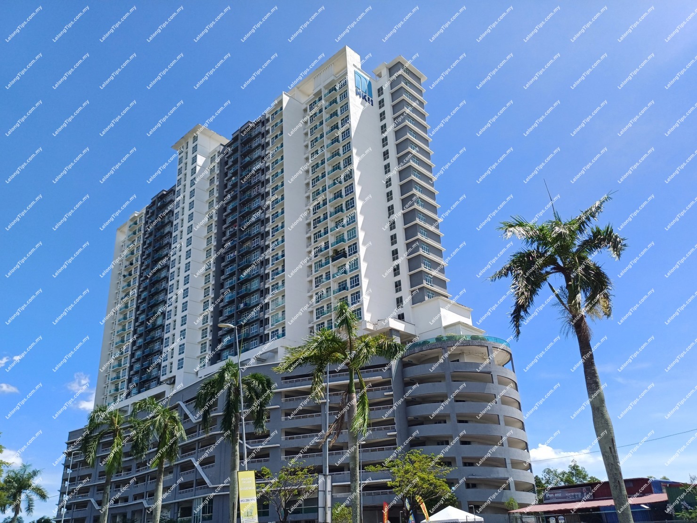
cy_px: 262
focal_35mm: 25
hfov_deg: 69.4
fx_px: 503
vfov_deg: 54.9
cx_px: 348
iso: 50
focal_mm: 4.65
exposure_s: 1/1095
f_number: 1.8
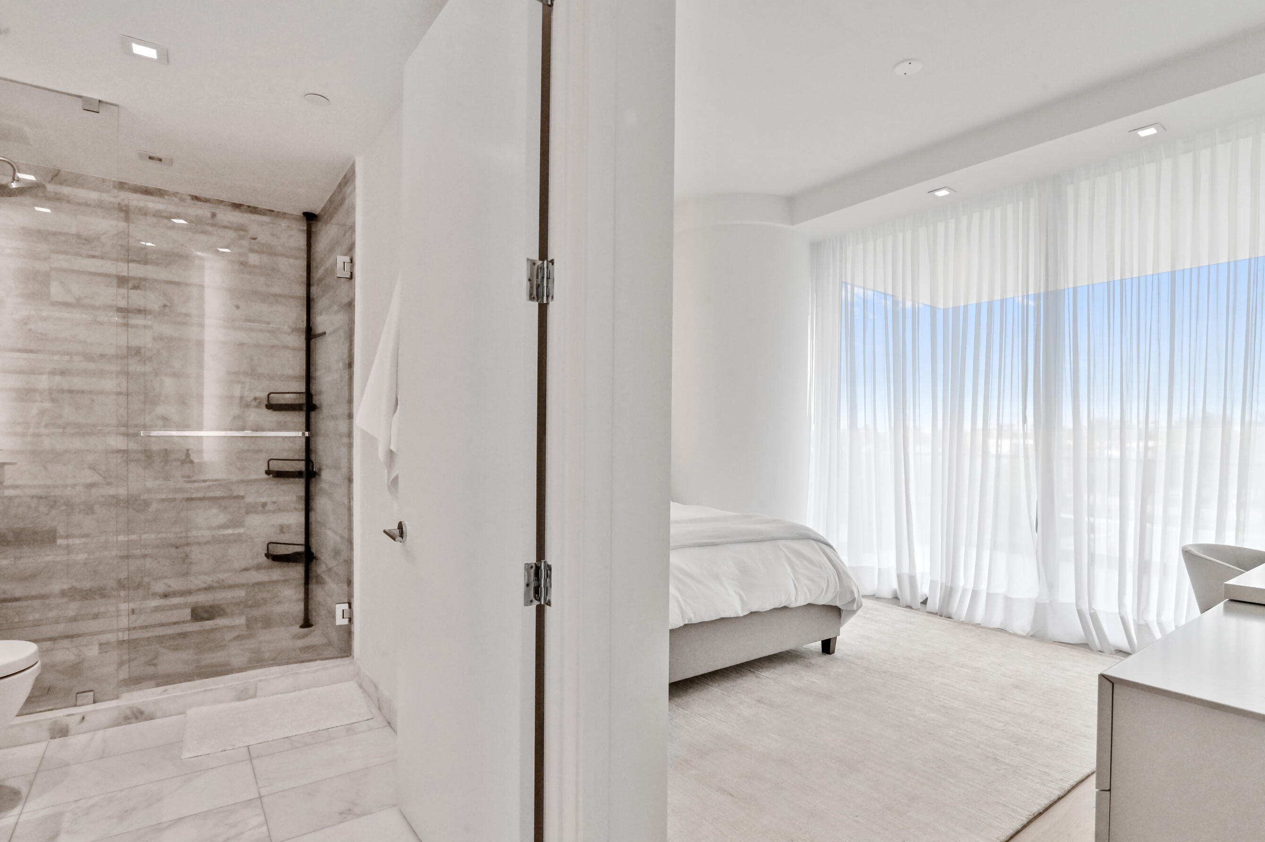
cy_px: 437
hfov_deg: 90.0
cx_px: 665
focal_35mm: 18
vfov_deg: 67.3
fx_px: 632
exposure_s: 1/125
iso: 1600
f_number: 11
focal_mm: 16
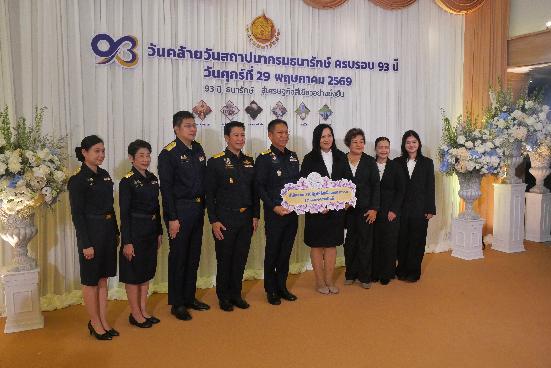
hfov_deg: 60.3
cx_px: 276
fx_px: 475
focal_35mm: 31
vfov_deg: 42.4
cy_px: 184
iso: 3200
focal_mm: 15
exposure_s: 1/320
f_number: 7.1
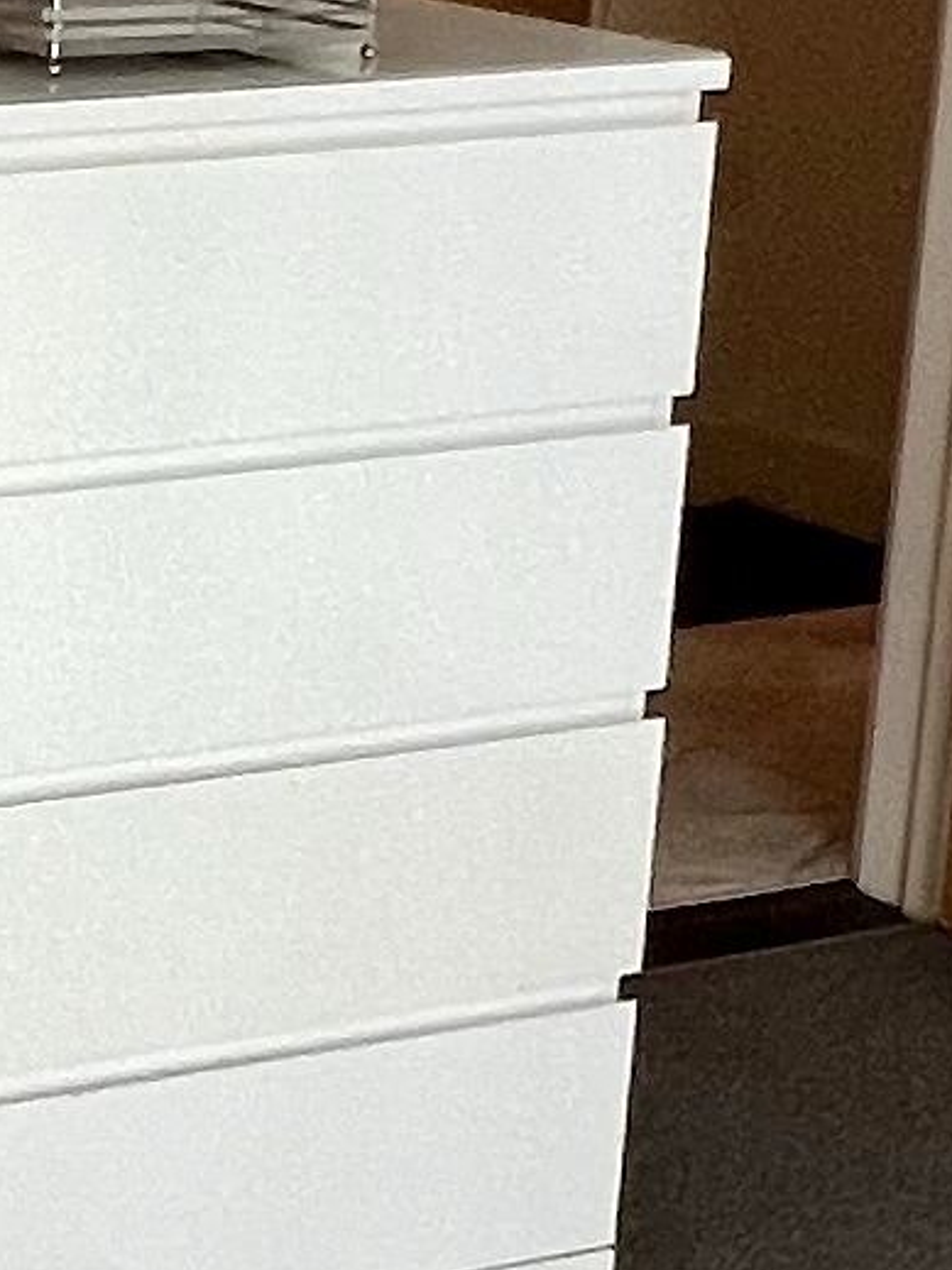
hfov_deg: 12.9
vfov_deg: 19.4
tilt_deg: -13.5
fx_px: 3705
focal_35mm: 101
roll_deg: +0.1
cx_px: -893
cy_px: 448
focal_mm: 1.57
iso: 100
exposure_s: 1/99
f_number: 1.8
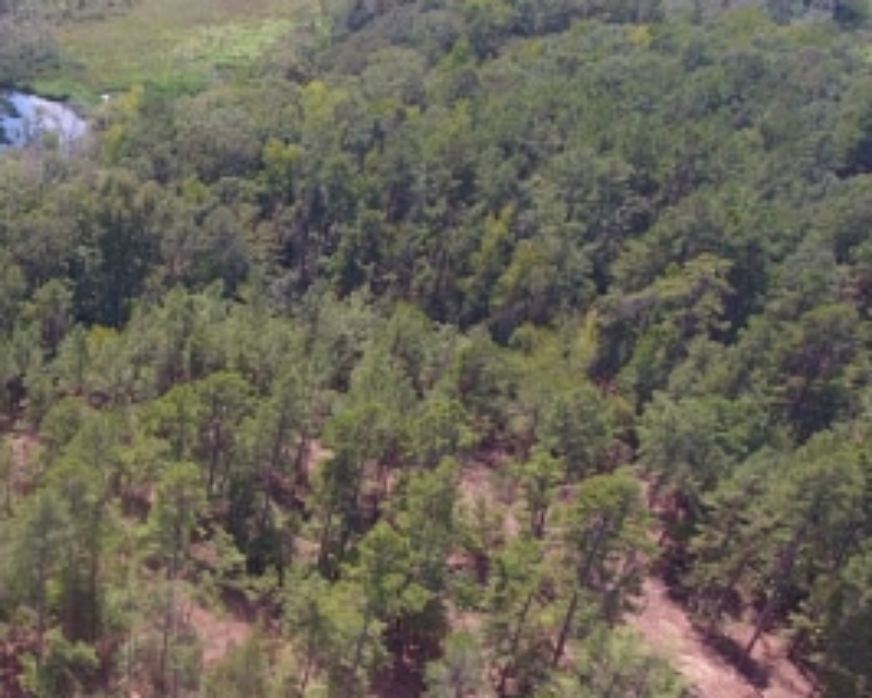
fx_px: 1213
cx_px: -10
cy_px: 580
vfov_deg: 31.1
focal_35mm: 47
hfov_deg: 35.5
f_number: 2.8
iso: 100
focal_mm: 3.61
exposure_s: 1/323
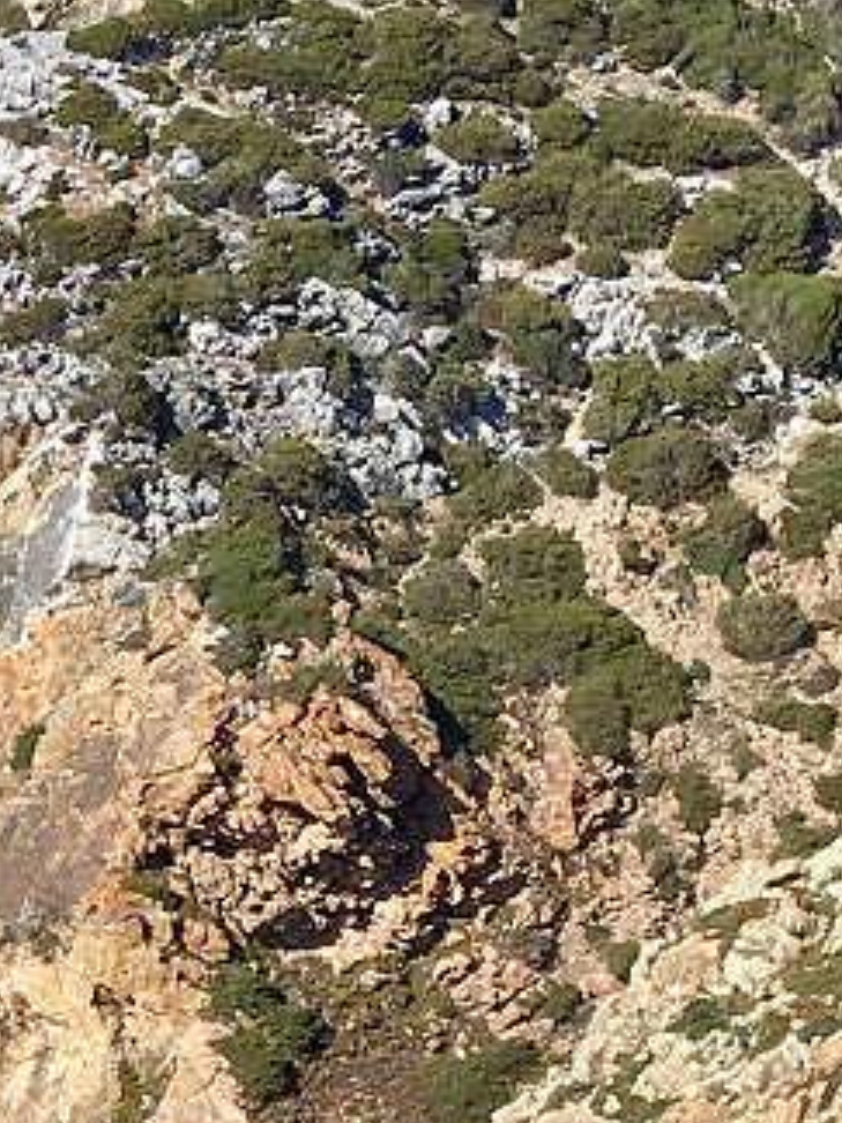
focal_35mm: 143
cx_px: -897
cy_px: 1494
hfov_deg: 9.6
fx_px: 4638
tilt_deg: -24.3
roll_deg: -1.1
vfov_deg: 13.3
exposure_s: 1/1709
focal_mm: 4.15
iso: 25
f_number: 2.2
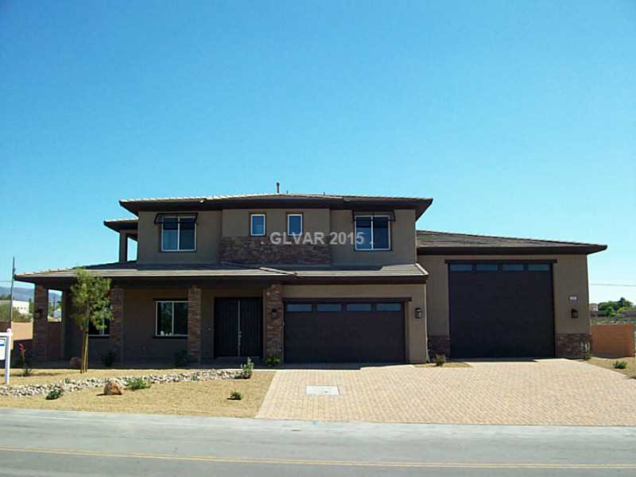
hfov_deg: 54.0
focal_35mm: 34
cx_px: 318
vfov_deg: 41.8
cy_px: 238
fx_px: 625
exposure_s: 1/311
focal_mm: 5.7
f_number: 5.5
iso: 80
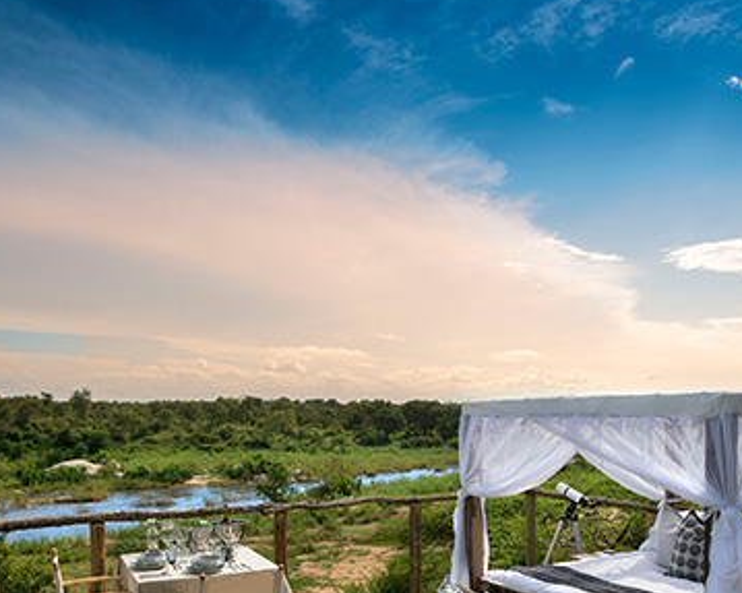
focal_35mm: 30
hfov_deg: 58.7
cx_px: 408
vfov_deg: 47.0
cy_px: 434
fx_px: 659
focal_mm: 17
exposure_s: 1/350
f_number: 11
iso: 200
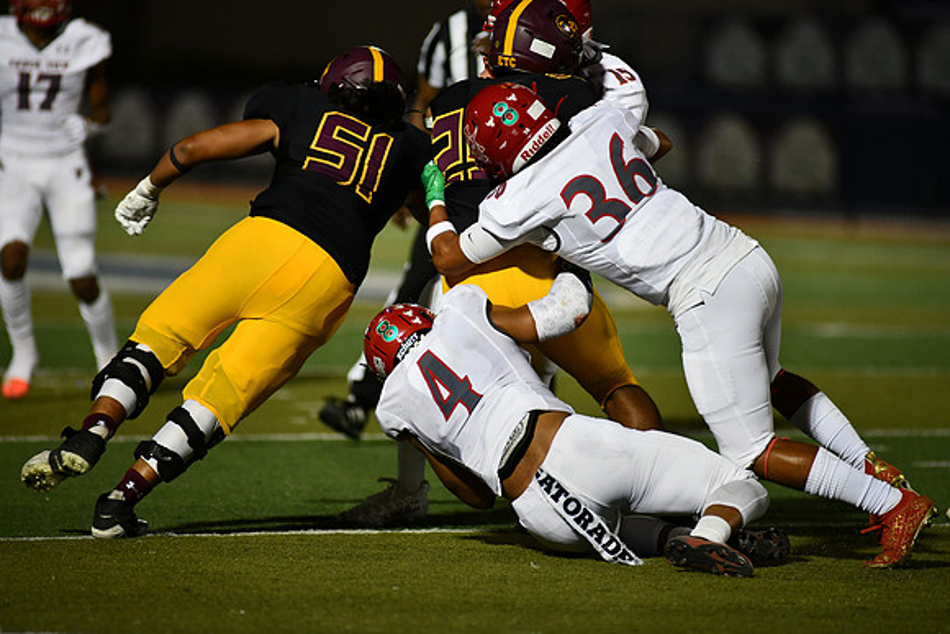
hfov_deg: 6.9
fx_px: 7918
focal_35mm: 300
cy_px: 317
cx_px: 475
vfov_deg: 4.6
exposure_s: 1/1000
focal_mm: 300
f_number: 2.8
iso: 1400
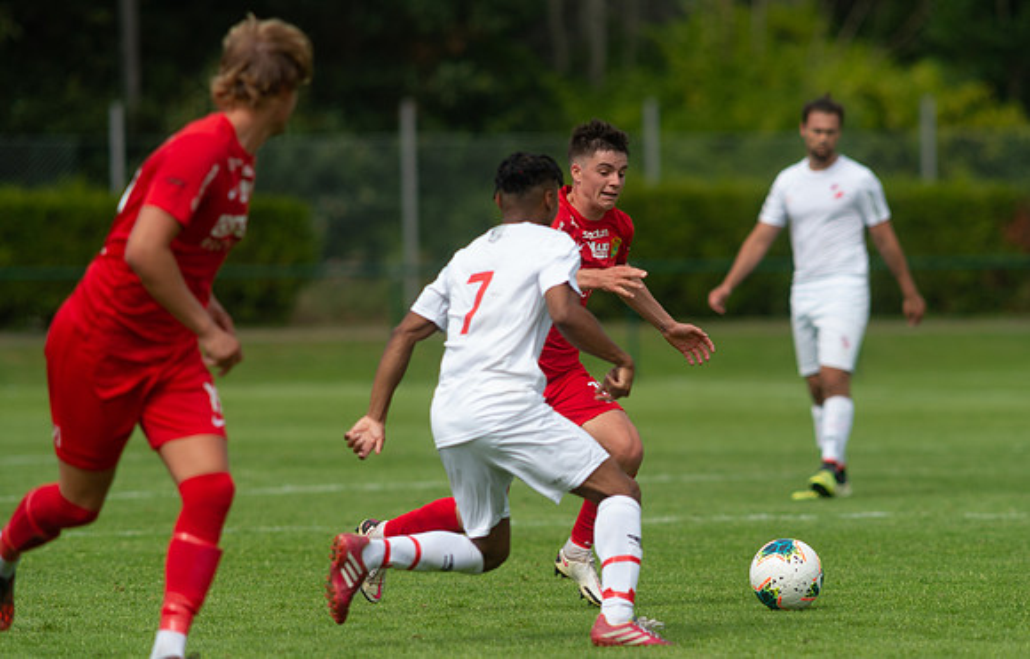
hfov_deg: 4.5
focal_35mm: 468
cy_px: 375
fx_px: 13236
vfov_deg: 2.9
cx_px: 562
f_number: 4
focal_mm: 420
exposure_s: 1/1250
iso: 400
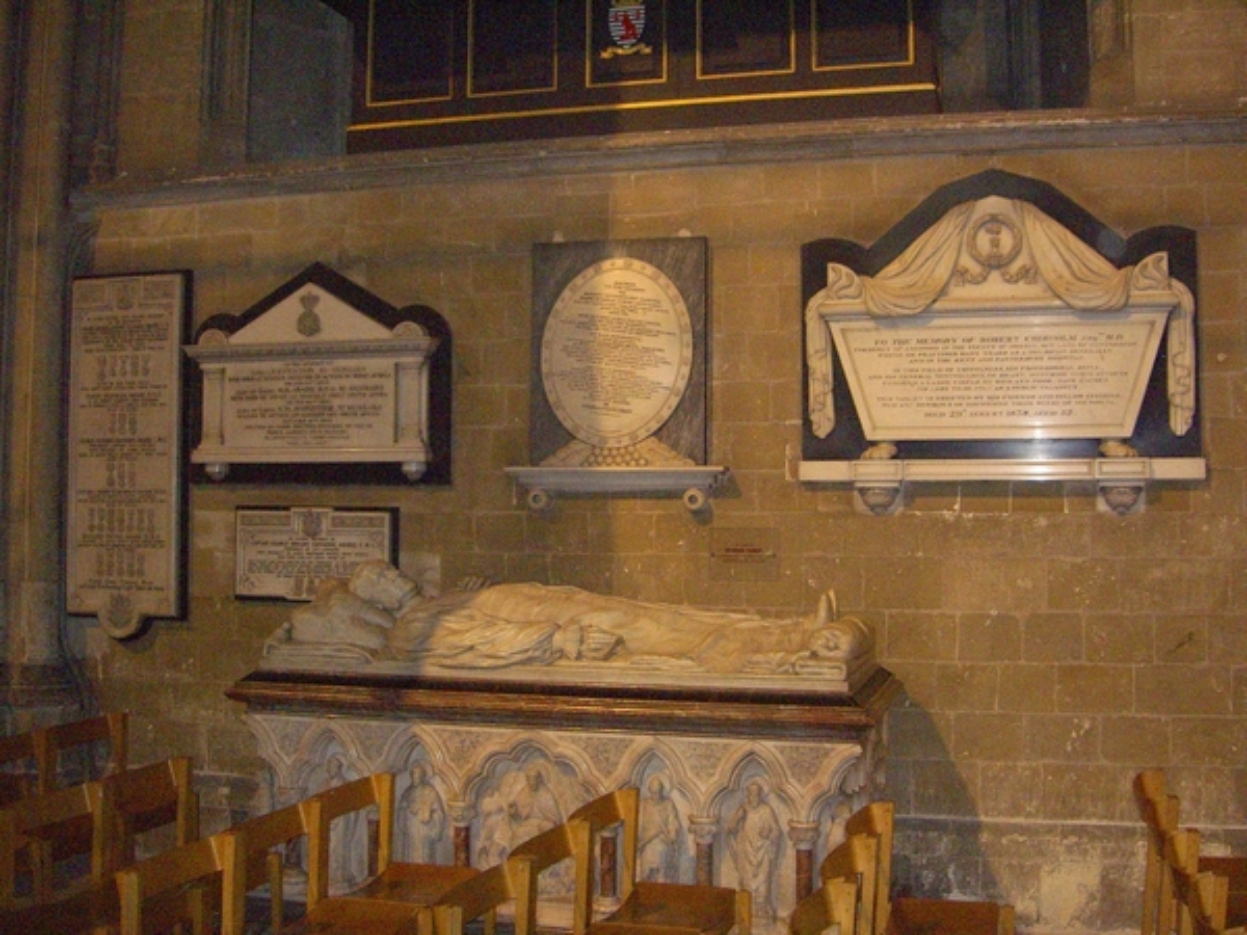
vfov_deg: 36.8
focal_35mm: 39
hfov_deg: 47.9
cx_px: 624
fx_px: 1405
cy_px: 468
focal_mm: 8
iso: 400
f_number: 2.8
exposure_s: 1/60
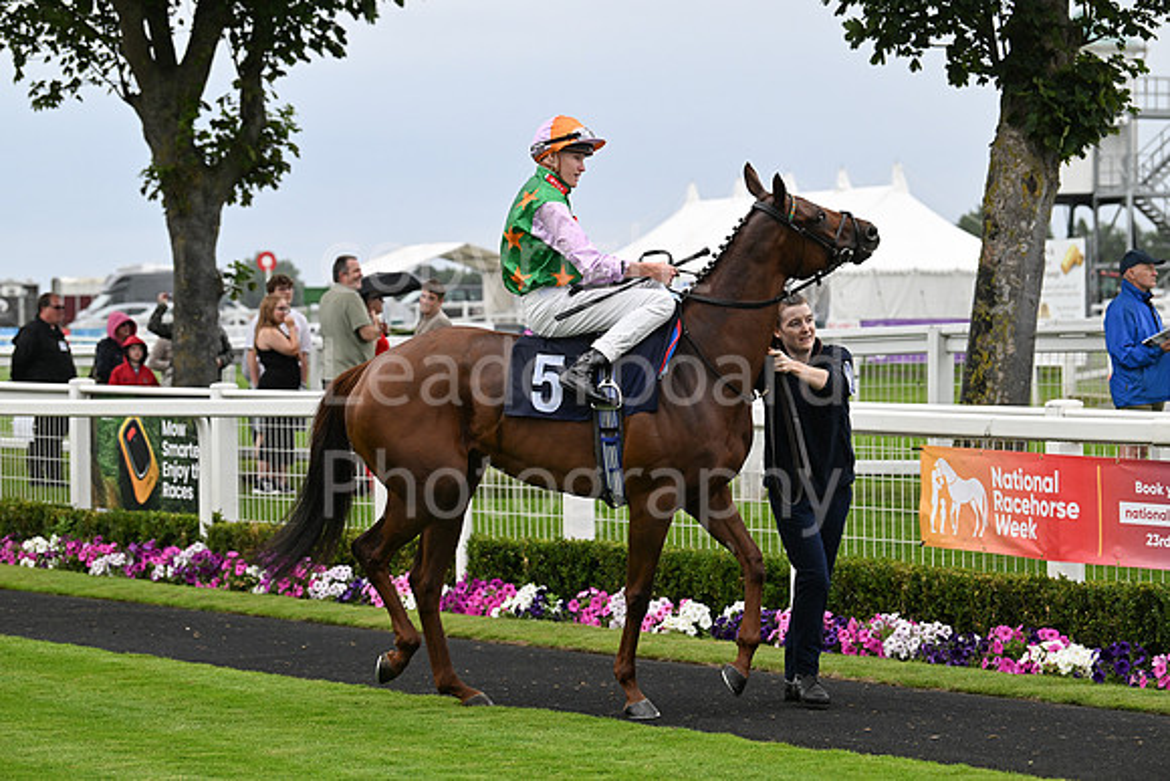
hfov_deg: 18.3
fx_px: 3641
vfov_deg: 12.2
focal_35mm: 112
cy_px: 390
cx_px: 585
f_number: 5
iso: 1000
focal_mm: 112
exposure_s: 1/2000
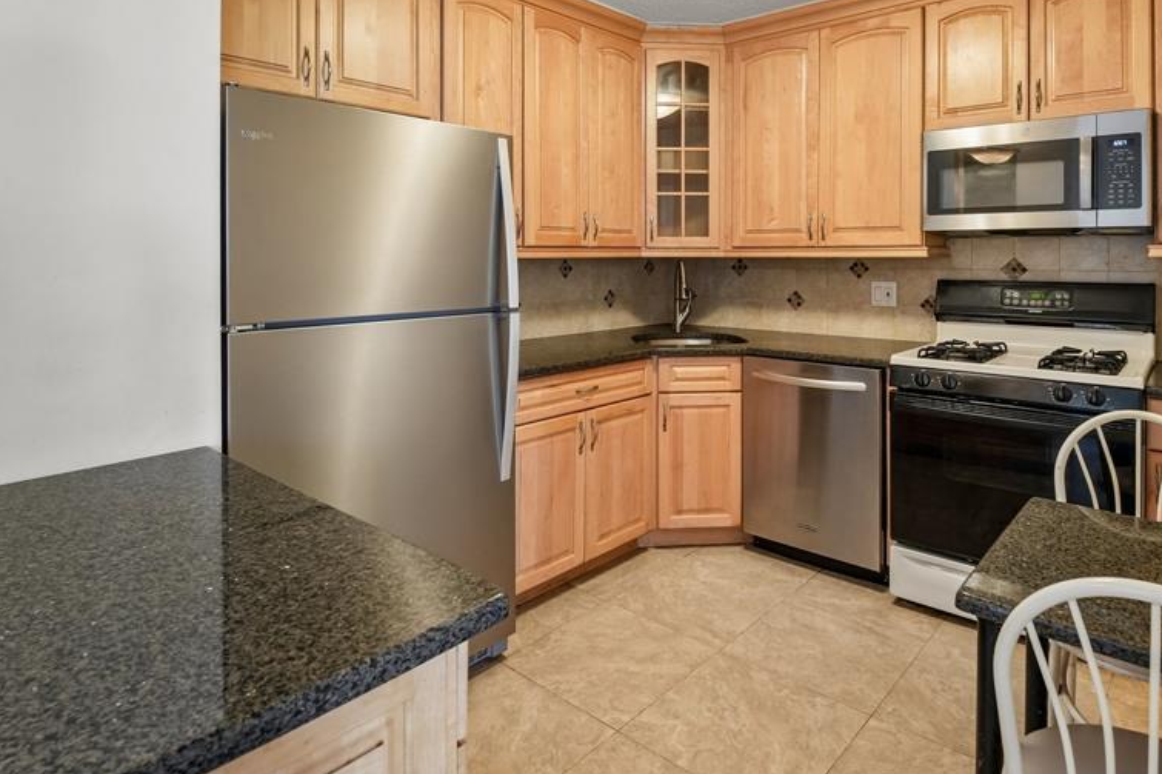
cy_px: 369
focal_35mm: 19
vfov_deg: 64.5
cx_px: 636
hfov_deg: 86.7
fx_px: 613
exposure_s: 1/15
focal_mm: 14
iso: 1000
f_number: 7.1
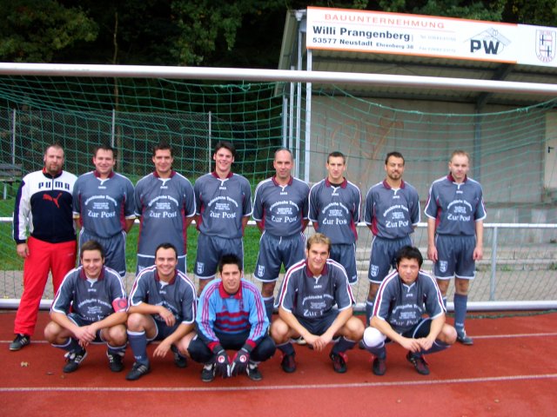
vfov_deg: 40.7
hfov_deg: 52.6
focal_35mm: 35
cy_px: 208
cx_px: 278
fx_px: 563
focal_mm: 5.8
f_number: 4.3
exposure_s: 1/100
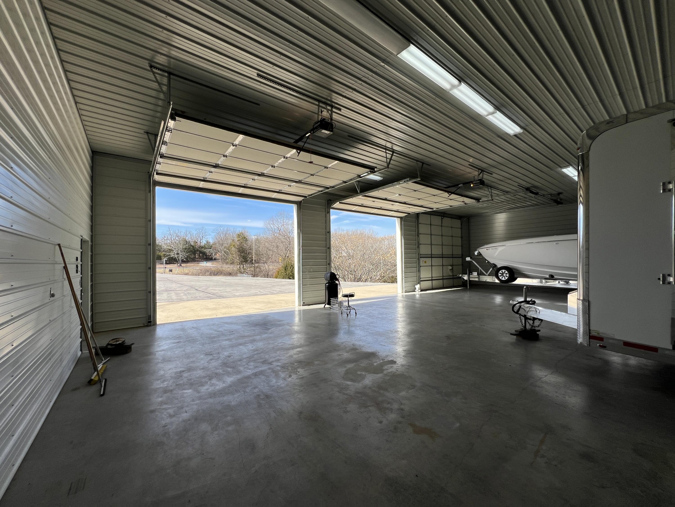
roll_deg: +1.0
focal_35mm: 13
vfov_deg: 89.9
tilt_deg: +2.5
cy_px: 254
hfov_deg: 106.2
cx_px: 338
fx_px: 253
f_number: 1.8
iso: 32
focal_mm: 1.57
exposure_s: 1/834
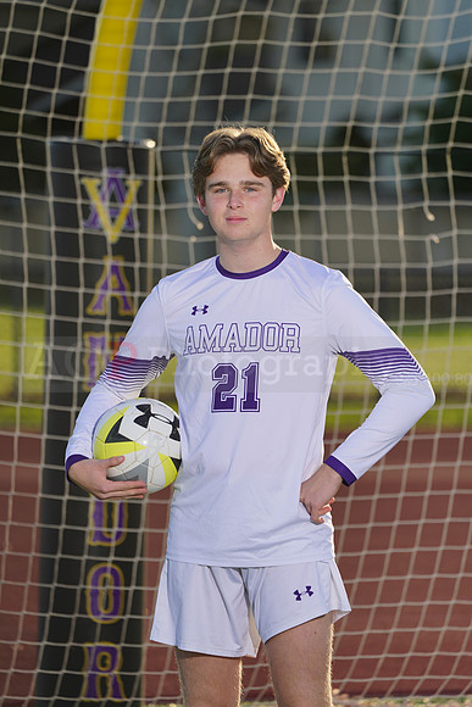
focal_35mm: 400
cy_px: 354
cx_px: 236
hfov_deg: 3.4
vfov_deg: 5.2
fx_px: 7861
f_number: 8
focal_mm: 400
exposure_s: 1/200
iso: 100
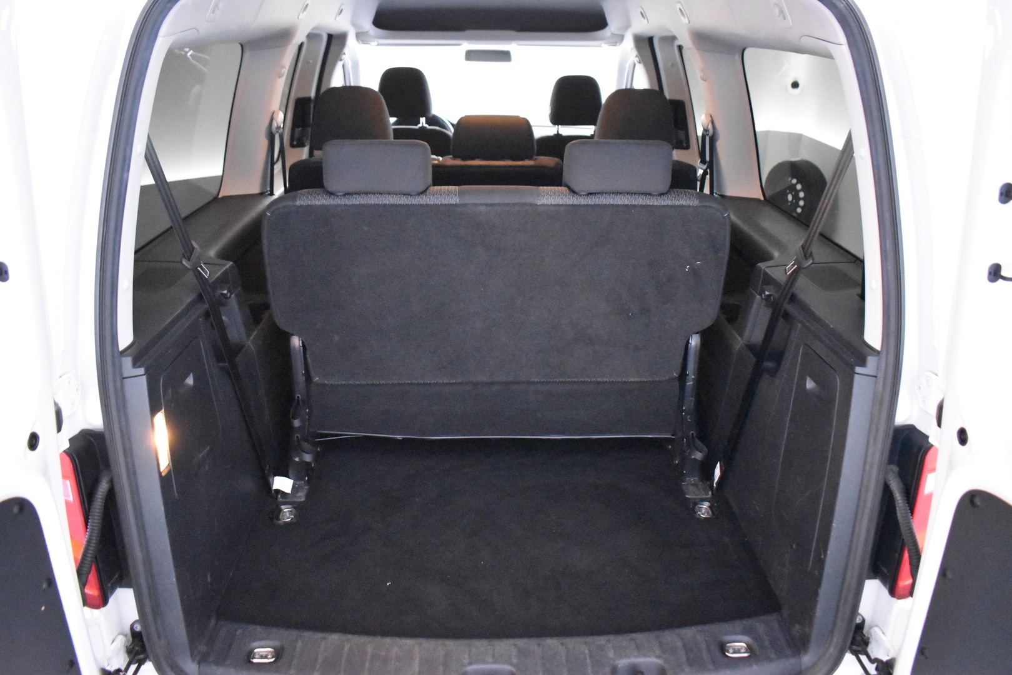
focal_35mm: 27
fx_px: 759
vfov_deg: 47.9
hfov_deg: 67.4
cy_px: 338
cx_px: 506
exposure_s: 1/45
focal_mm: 18
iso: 12800
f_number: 3.5
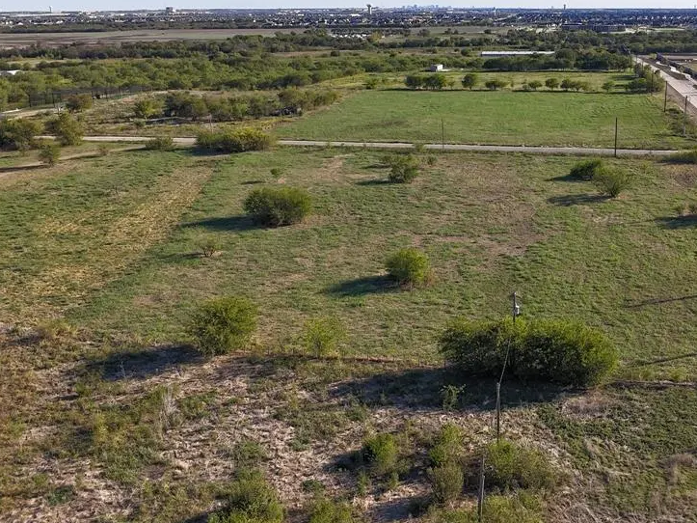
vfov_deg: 41.5
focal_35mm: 34
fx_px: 684
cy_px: 199
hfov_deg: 52.8
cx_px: 469
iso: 140
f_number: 2.8
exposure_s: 1/800
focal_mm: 4.55
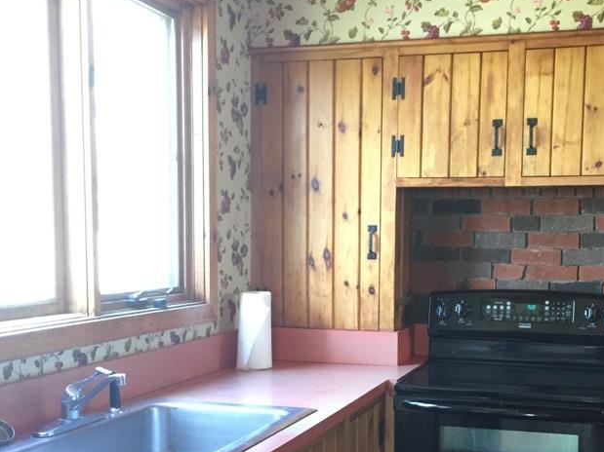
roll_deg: -1.5
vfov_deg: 29.8
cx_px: 358
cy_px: 336
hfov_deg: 39.5
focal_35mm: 48
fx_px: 837
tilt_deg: -4.8
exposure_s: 1/30
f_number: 2.2
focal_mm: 4.15
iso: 250
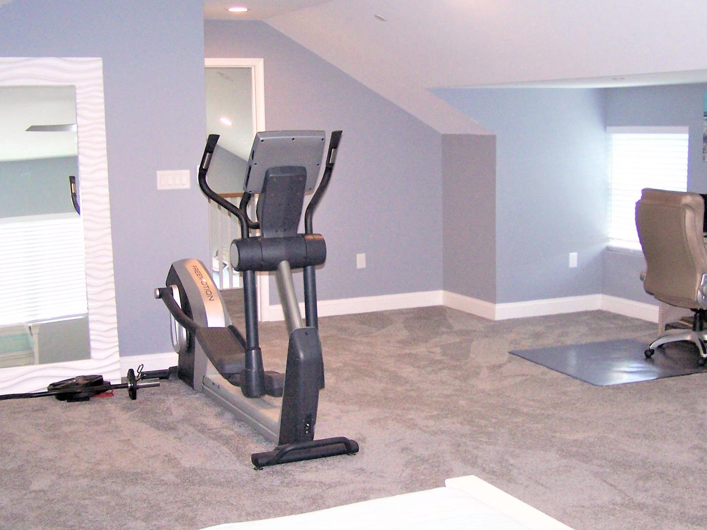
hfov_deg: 36.8
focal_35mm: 52
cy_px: 249
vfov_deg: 28.0
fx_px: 1062
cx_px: 398
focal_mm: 6.3
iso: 140
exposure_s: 1/60
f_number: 2.8
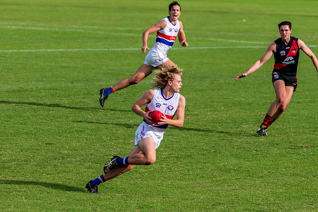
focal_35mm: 366
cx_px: 136
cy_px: 109
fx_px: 3234
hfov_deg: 5.6
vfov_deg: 3.8
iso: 1000
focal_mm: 320
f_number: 5.6
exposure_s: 1/3200
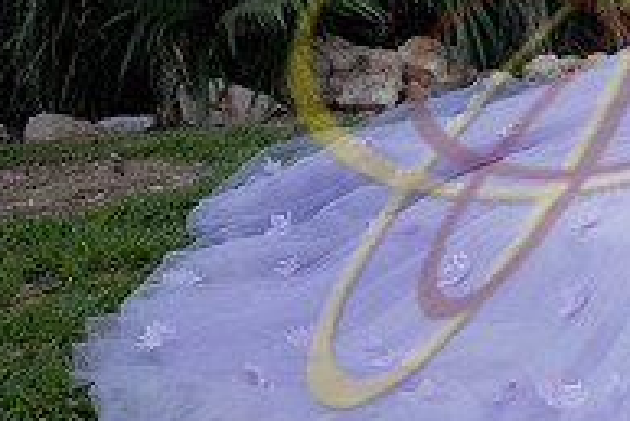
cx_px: 917
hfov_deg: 25.8
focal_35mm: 60
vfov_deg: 22.4
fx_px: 1051
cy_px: 96
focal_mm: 20
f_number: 2.8
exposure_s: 1/800
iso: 125
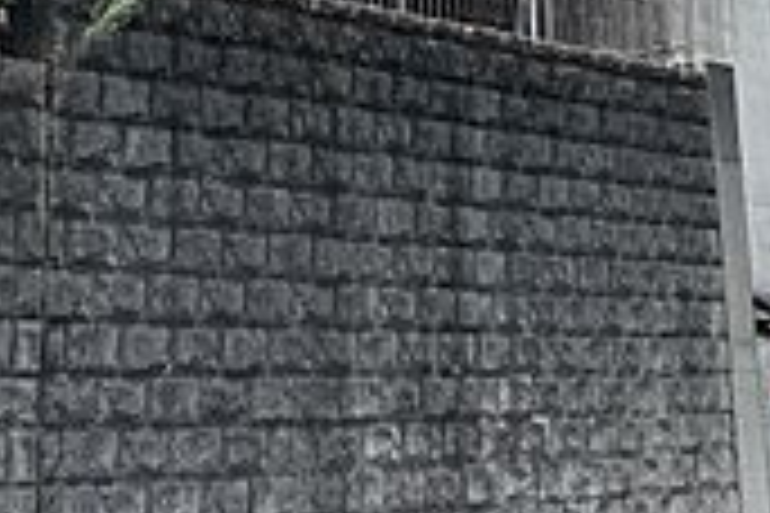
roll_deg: +0.3
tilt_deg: +16.9
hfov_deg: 21.4
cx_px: 302
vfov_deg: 13.6
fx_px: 2032
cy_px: -248
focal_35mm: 95
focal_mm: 5.7
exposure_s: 1/2353
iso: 50
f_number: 1.5
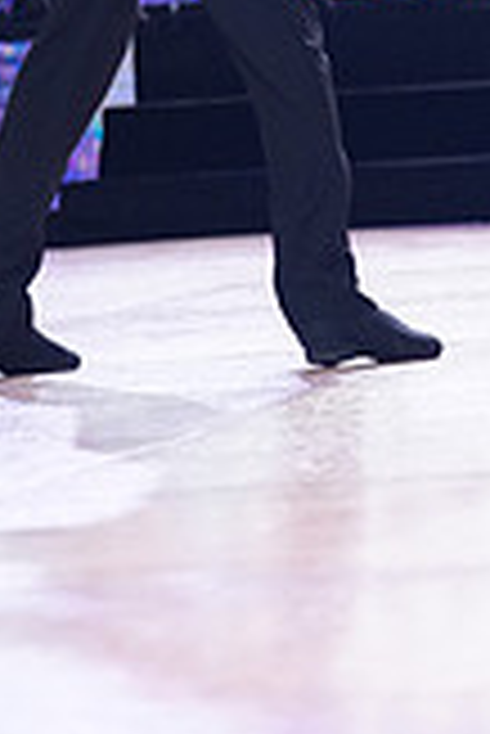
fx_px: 6458
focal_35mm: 317
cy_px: -554
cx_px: 470
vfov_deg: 6.4
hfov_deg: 4.3
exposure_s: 1/400
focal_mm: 89
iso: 2000
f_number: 2.8
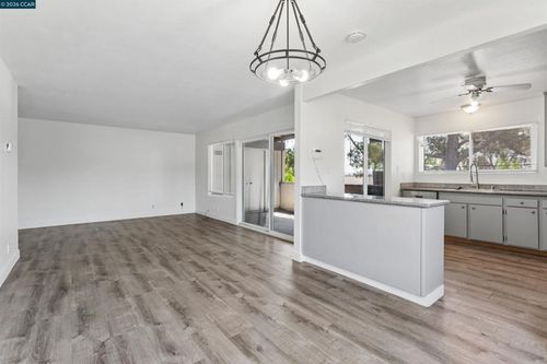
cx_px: 274
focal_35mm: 16
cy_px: 182
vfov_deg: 72.0
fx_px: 251
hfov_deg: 95.0
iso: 100
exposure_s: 1/2
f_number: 13
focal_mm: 16.5
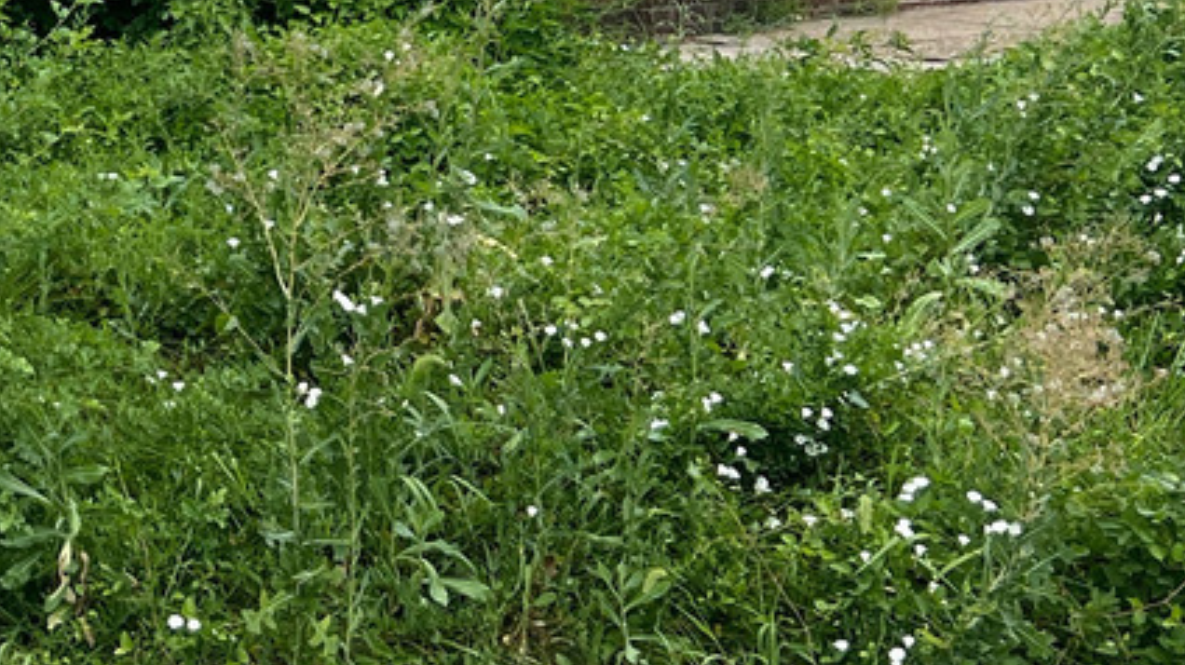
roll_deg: +4.2
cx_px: -271
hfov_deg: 18.8
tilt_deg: +1.5
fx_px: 3360
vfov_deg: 11.1
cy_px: -126
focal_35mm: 107
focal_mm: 5.7
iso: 50
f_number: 1.5
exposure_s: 1/1597
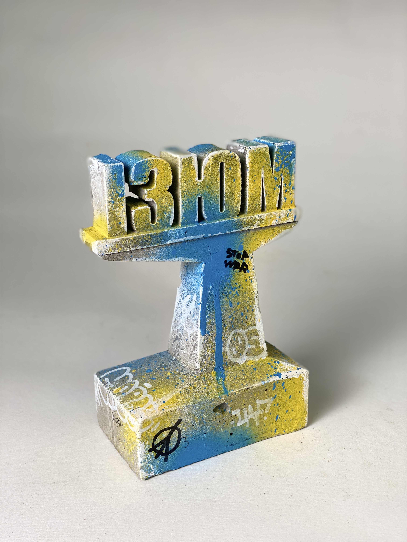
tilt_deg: -21.2
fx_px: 815
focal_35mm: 52
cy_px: 271
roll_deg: -1.0
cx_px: 204
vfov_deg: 36.8
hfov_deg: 28.0
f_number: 2
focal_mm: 6
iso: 50
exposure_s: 1/100
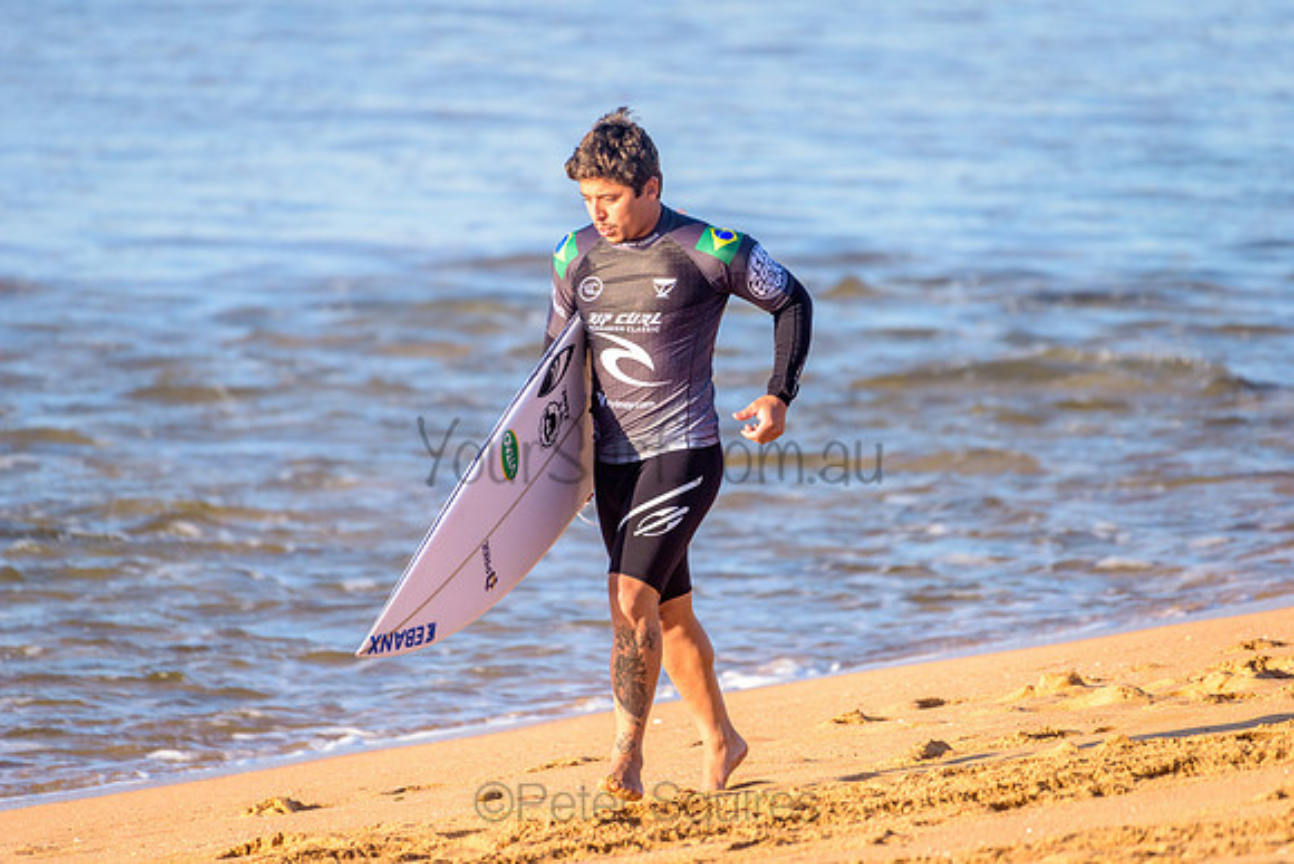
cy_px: 432
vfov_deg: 2.8
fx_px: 17979
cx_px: 647
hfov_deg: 4.1
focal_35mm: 500
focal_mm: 500
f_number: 5.6
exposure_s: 1/2000
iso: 500
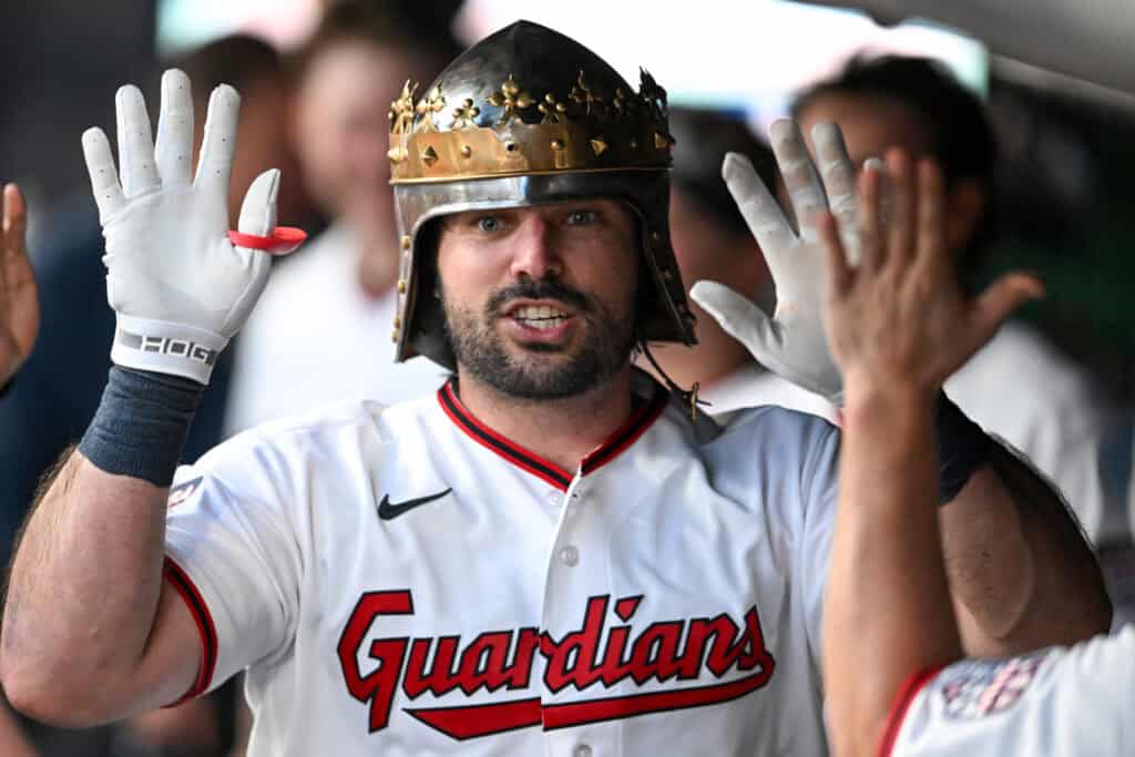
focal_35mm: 400
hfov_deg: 5.2
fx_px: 12612
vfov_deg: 3.4
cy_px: 378
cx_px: 568
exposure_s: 1/1600
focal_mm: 400
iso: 6400
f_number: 3.2
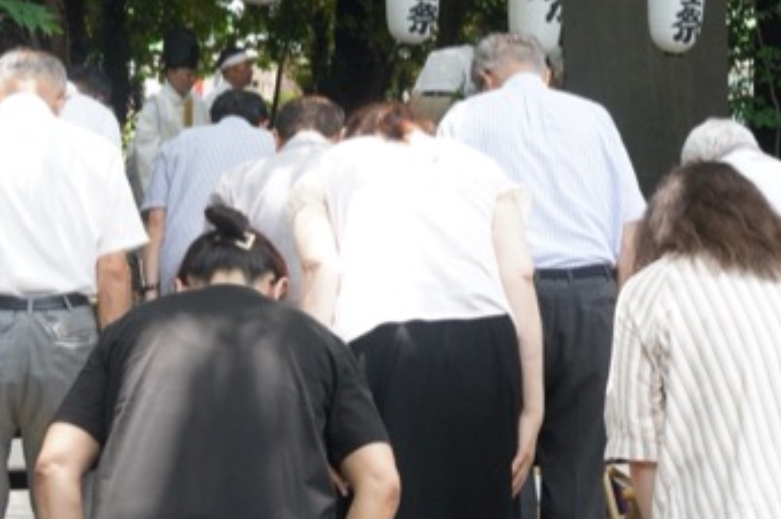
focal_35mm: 79
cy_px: 119
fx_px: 1712
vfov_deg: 17.1
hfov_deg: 25.7
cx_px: 459
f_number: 5.6
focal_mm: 28
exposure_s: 1/400
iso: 2000
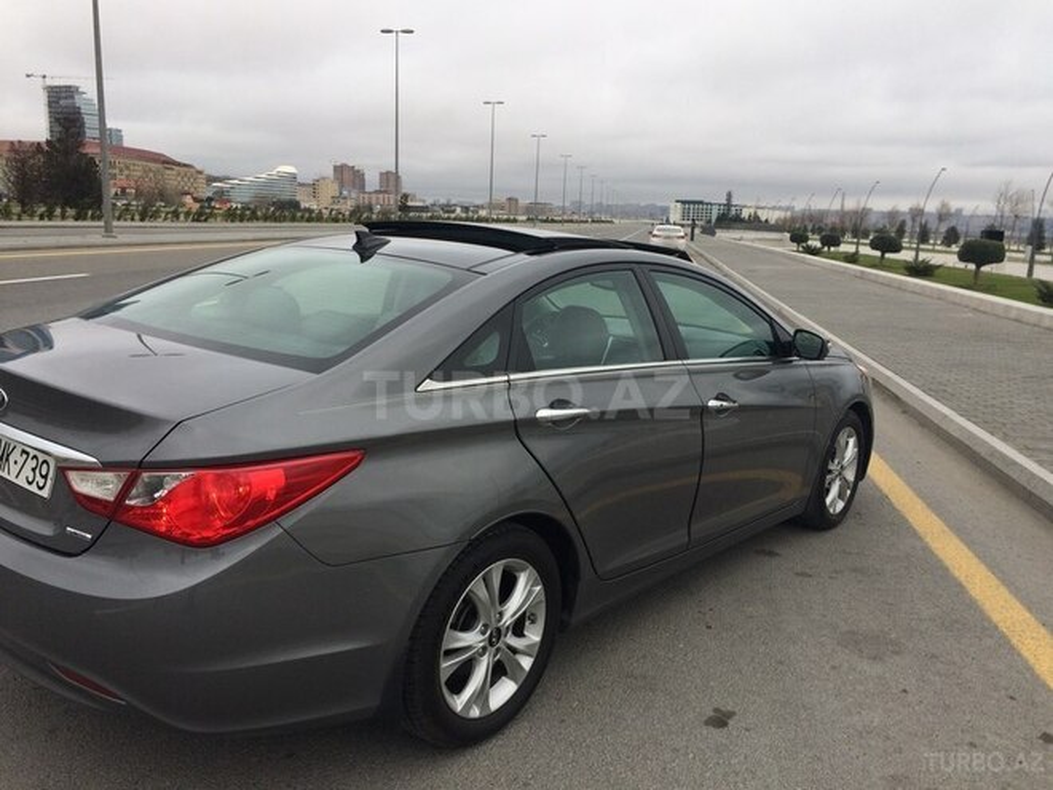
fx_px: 882
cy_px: 395
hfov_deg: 61.7
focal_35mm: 29
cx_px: 526
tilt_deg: -10.5
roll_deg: -1.5
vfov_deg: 48.2
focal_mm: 4.15
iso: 32
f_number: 2.2
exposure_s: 1/533
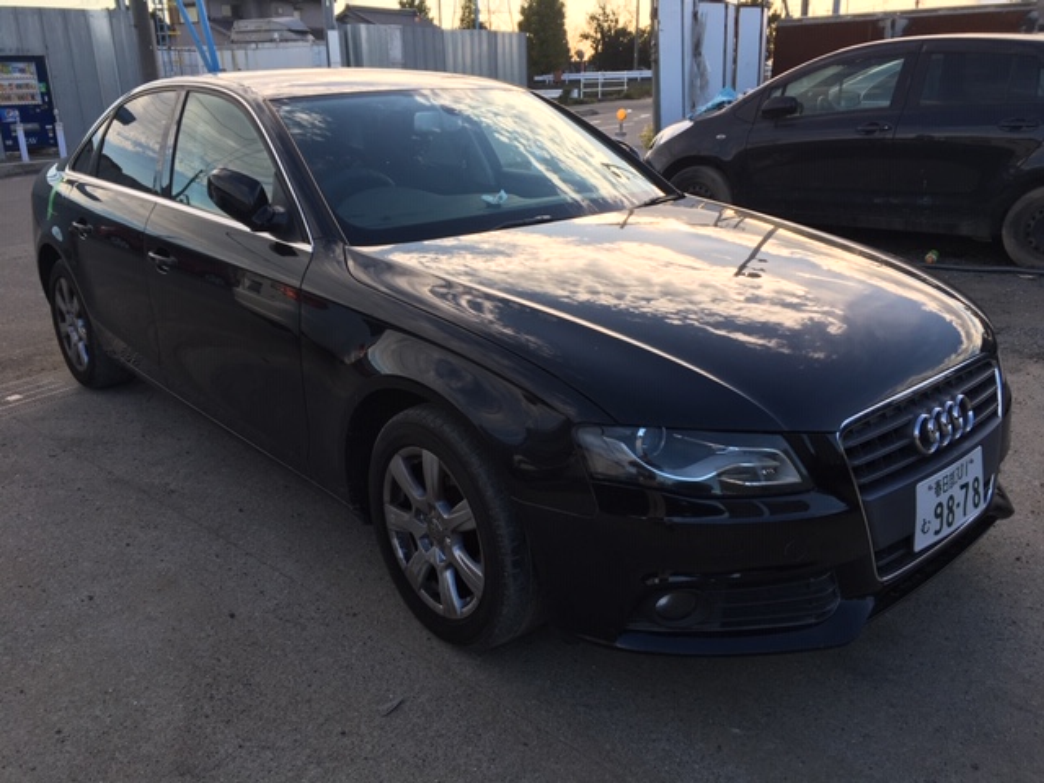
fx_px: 875
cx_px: 522
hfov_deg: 61.7
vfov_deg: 48.2
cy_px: 392
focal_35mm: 29
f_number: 2.2
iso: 25
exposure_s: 1/265
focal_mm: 4.15
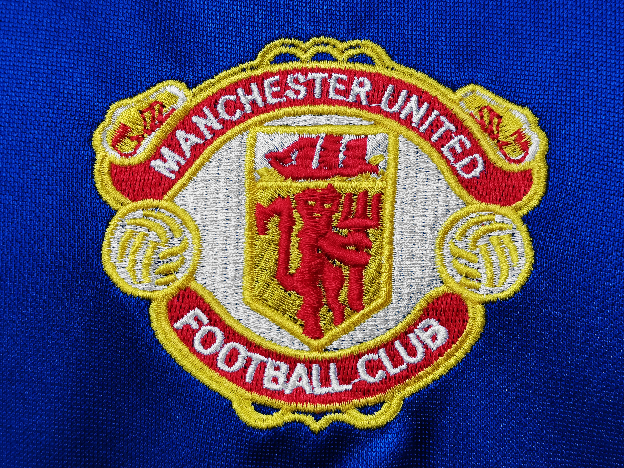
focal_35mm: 54
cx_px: 312
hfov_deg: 35.5
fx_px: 973
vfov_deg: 27.0
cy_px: 234
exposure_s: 1/100
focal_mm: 5.58
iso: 160
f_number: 1.8
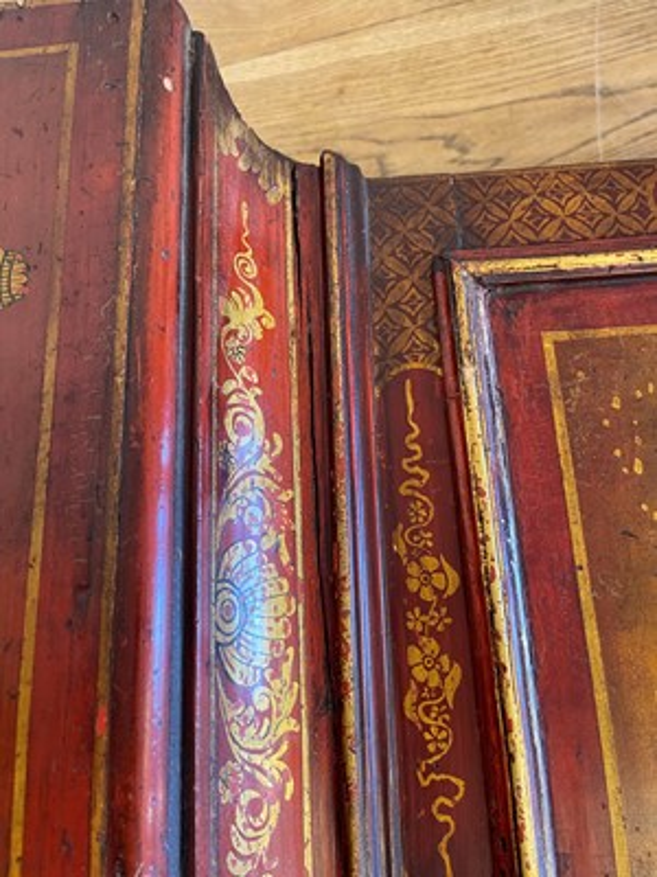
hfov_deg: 53.1
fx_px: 658
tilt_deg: -74.5
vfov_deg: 67.3
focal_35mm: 26
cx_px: 328
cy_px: 438
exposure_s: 1/50
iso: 250
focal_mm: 5.1
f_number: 1.6
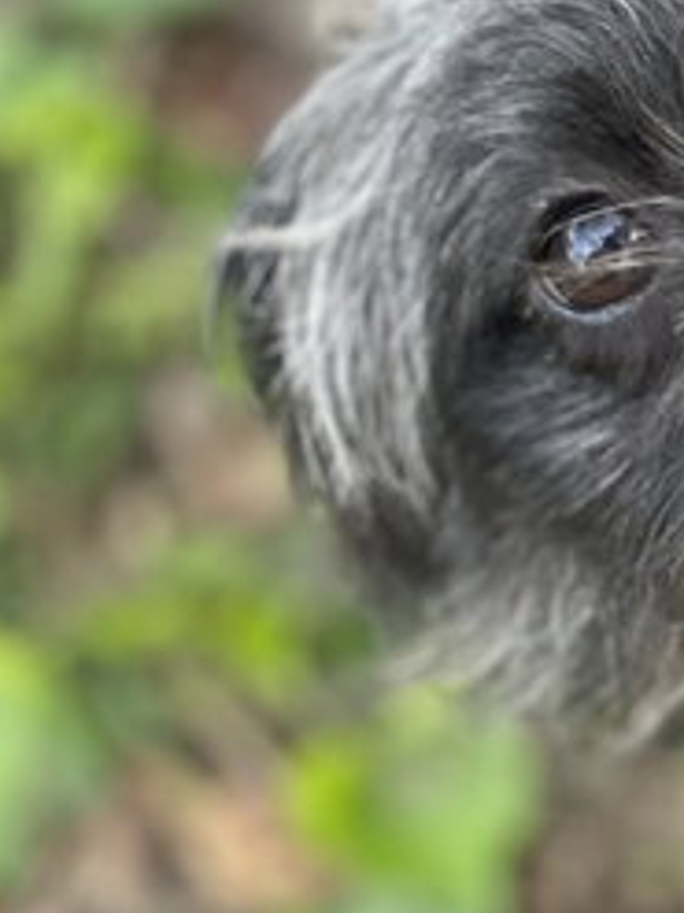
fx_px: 4562
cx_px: 728
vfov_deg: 11.4
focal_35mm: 173
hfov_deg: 8.5
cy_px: 198
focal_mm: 7.5
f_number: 2.2
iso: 80
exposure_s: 1/121
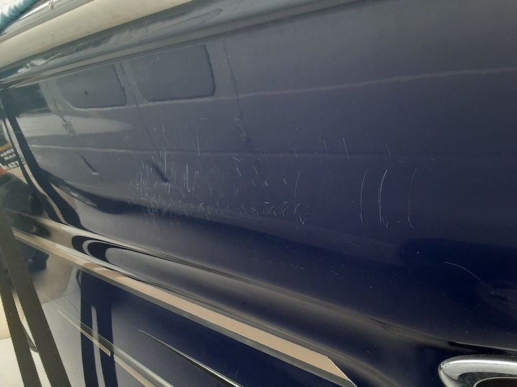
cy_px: 194
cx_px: 258
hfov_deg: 65.3
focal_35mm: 27
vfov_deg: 51.4
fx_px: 403
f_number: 1.9
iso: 64
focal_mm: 2.91
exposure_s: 1/120
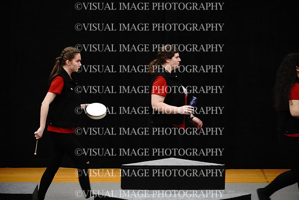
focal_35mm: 166
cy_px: 100
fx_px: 1383
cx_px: 150
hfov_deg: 12.3
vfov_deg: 8.3
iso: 8000
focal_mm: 111
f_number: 5.6
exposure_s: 1/125
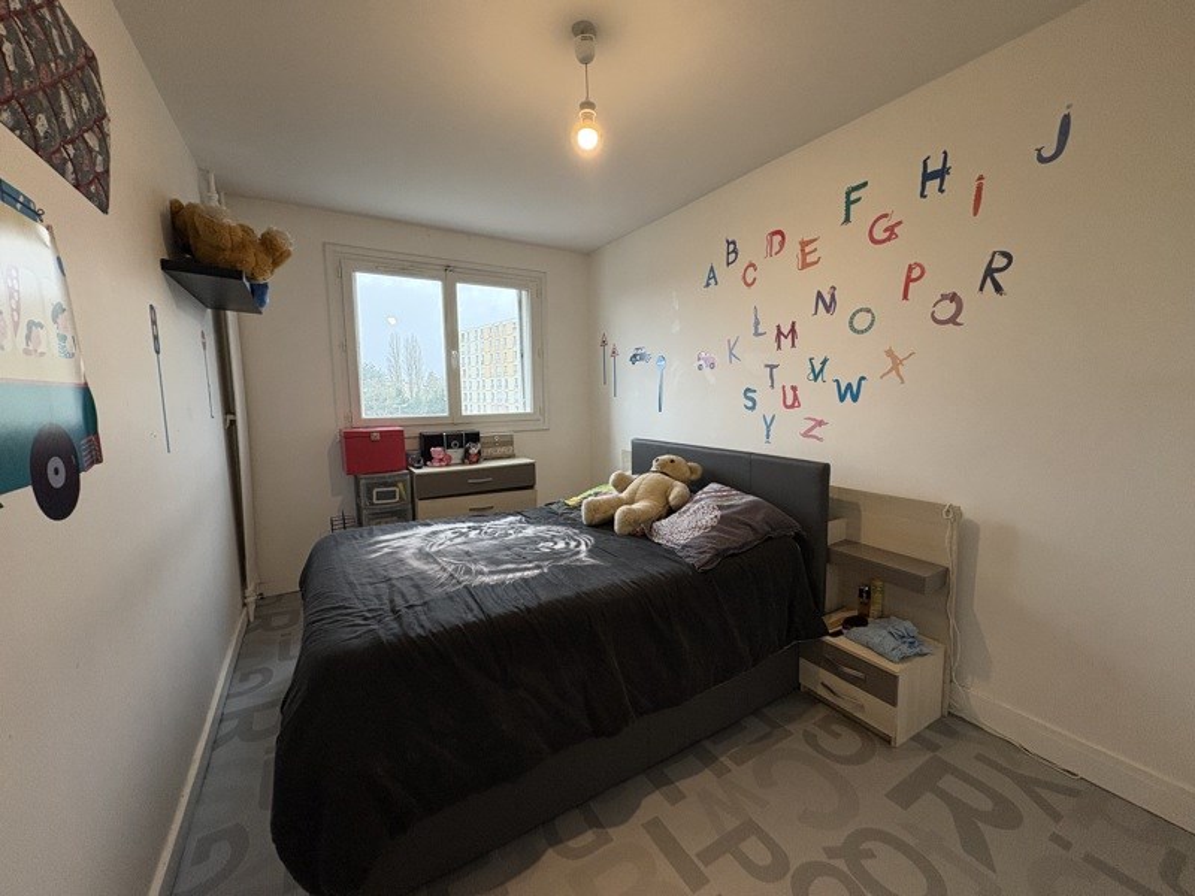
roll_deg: +0.8
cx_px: 598
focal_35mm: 14
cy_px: 448
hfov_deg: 102.1
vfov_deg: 85.7
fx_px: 483
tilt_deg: -6.0
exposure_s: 1/100
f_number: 2.2
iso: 320
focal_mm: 2.22
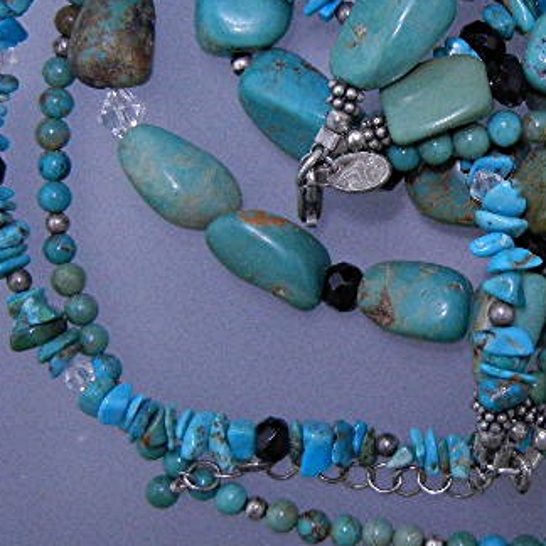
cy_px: 182
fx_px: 1213
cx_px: 514
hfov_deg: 24.5
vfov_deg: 25.2
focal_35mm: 68
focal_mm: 7.1
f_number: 7.4
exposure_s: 1/30
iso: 800
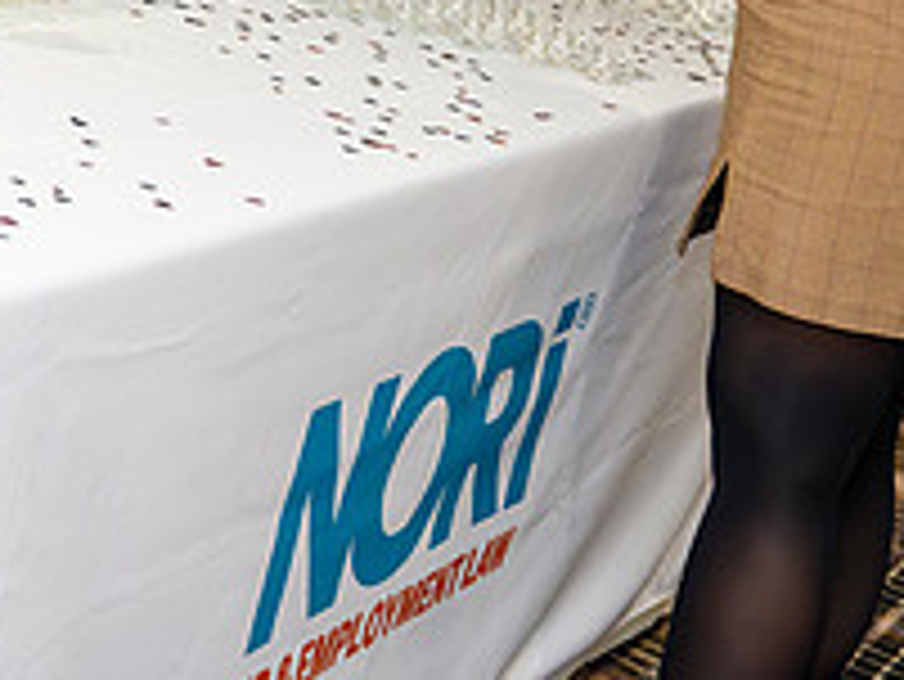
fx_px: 3136
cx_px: 380
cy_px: -251
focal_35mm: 120
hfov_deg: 16.4
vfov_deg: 11.9
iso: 6400
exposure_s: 1/125
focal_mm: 40
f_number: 4
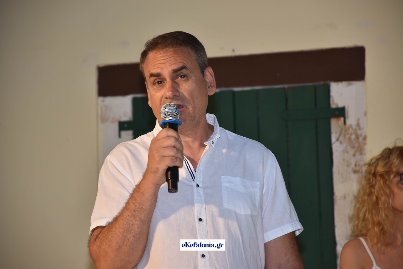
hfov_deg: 9.8
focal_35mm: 210
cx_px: 202
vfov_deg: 6.5
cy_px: 134
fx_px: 2351
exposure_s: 1/30
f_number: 5.6
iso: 280
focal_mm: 140
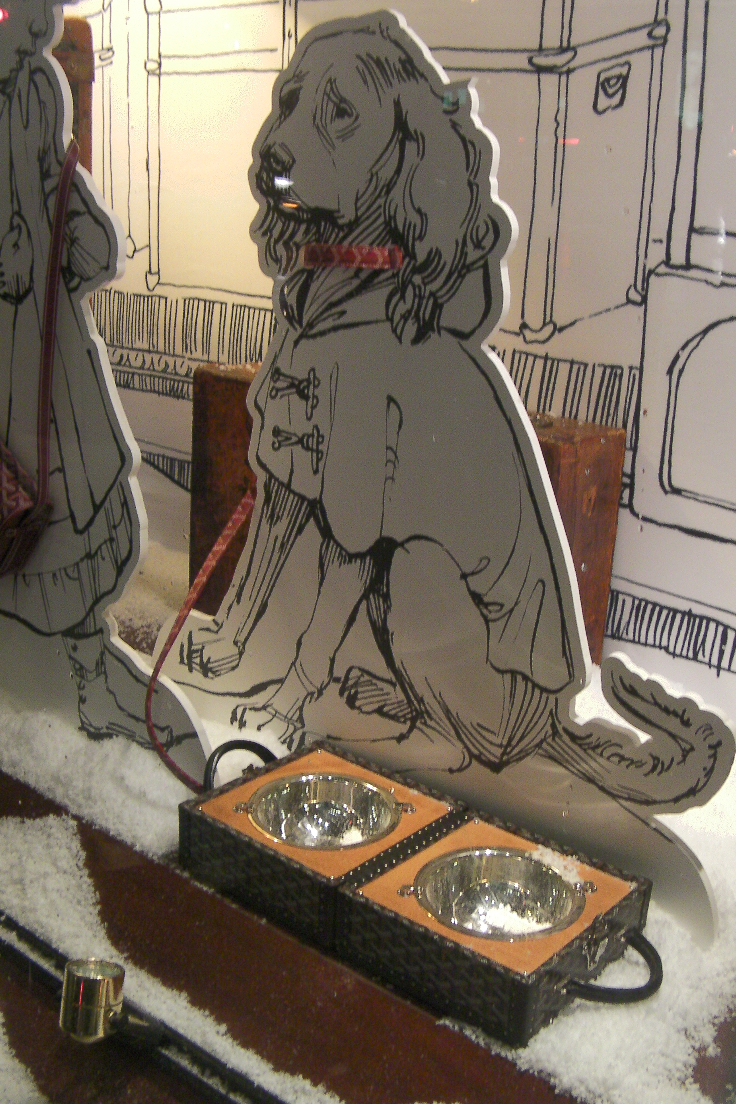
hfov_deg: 33.4
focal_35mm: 40
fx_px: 1226
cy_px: 552
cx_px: 396
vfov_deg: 48.5
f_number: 3.5
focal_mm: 6.8
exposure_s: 1/14.8
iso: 200
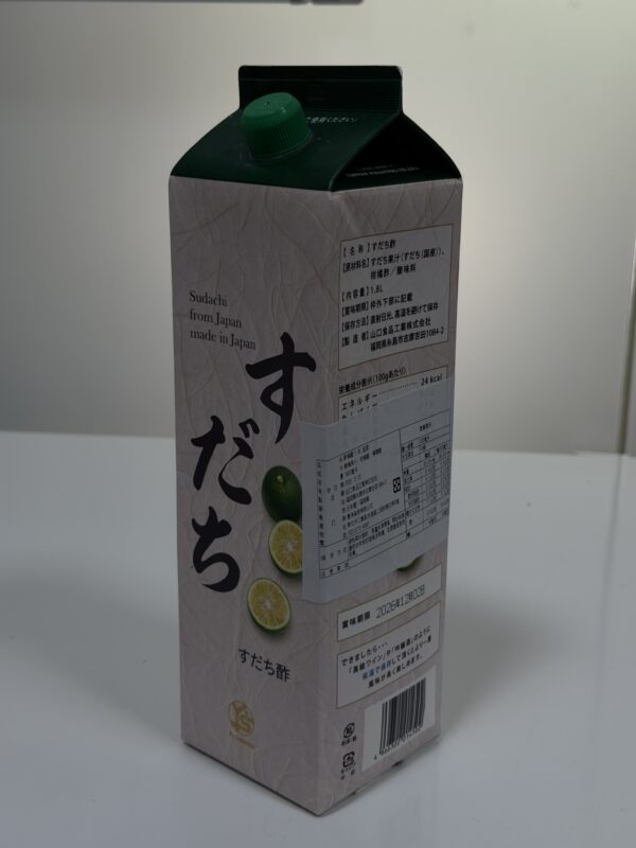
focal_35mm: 48
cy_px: 424
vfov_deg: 39.7
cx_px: 318
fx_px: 1176
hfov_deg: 30.3
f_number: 1.78
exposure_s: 1/120
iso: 64
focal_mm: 6.76
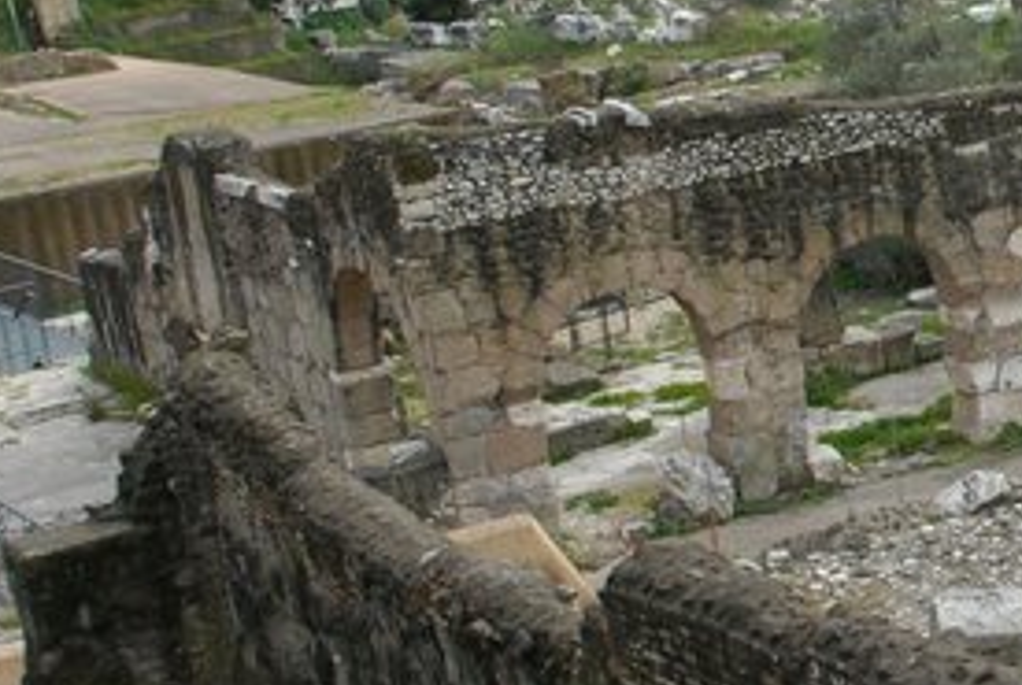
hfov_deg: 24.1
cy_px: 165
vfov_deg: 17.9
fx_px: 2161
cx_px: 1233
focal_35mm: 76
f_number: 10
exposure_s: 1/60
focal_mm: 14
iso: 200
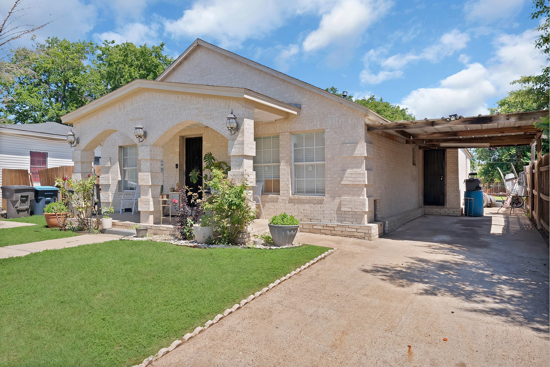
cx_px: 275
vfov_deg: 53.2
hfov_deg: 73.7
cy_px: 184
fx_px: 367
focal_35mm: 24
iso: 1250
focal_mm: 24
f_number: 9
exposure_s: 1/320
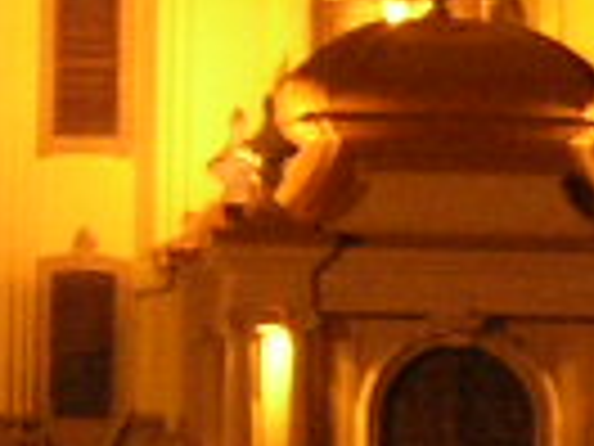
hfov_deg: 7.5
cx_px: 603
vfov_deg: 5.6
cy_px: 68
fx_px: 4530
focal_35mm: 264
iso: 200
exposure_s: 1/5.8
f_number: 2.9
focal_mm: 5.7
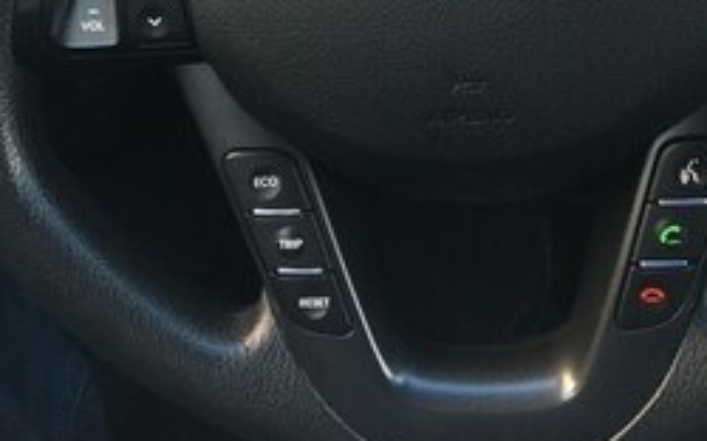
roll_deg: +1.9
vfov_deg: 18.7
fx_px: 1175
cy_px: -223
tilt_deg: -31.3
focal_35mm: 61
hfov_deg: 33.3
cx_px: 452
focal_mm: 4.15
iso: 125
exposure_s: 1/33
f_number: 2.2
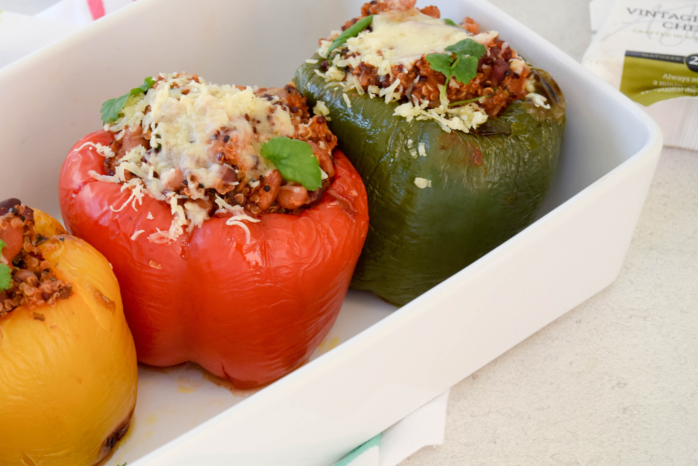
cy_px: 244
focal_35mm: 116
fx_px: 2243
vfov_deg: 11.8
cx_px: 253
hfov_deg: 17.7
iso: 400
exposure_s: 1/125
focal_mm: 55
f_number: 6.3
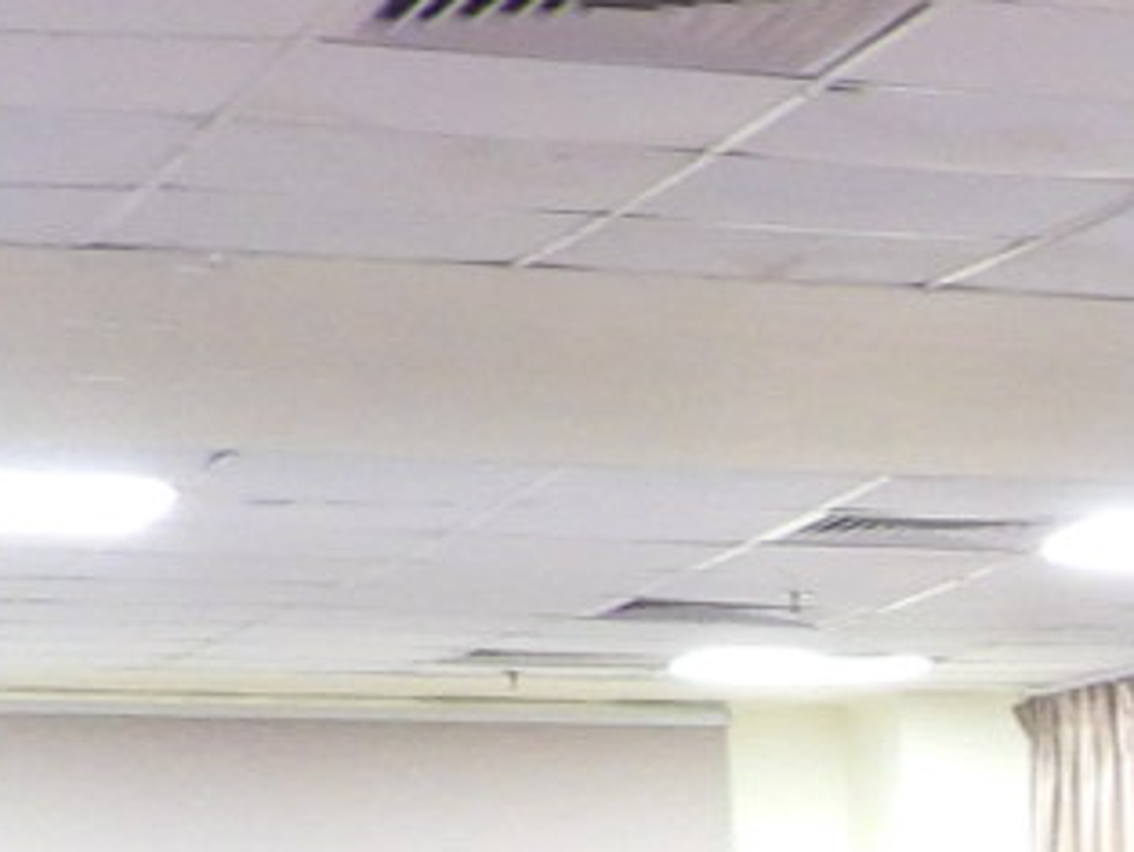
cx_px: 3022
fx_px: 5702
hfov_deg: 9.6
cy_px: 1802
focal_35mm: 174
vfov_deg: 8.1
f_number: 2.8
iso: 400
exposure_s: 1/13
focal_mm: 4.3
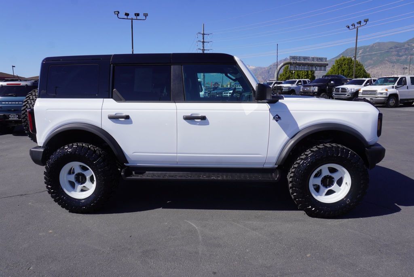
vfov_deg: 53.2
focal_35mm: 24
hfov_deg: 73.7
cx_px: 207
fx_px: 276
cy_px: 138
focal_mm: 16
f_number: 10
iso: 100
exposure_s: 1/200
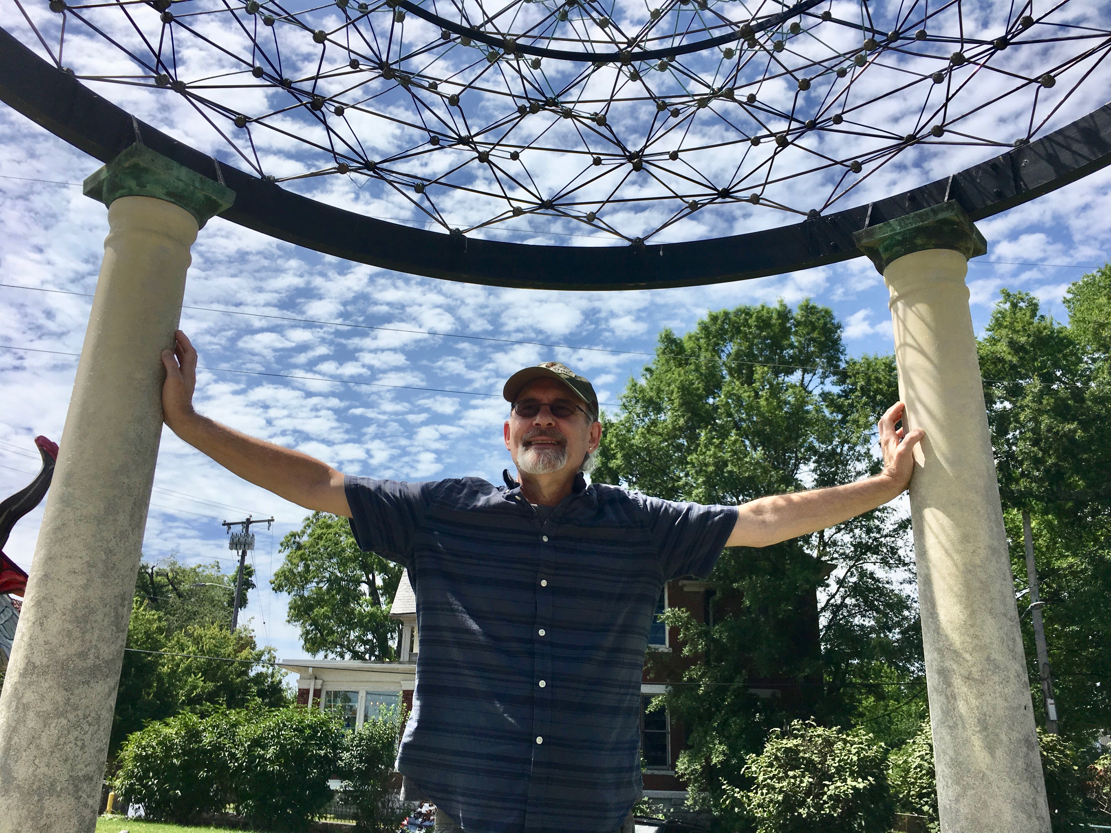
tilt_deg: +20.5
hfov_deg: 61.7
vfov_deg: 48.2
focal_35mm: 29
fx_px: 931
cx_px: 556
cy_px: 416
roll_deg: -1.1
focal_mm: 4.15
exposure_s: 1/2481
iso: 25
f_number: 2.2
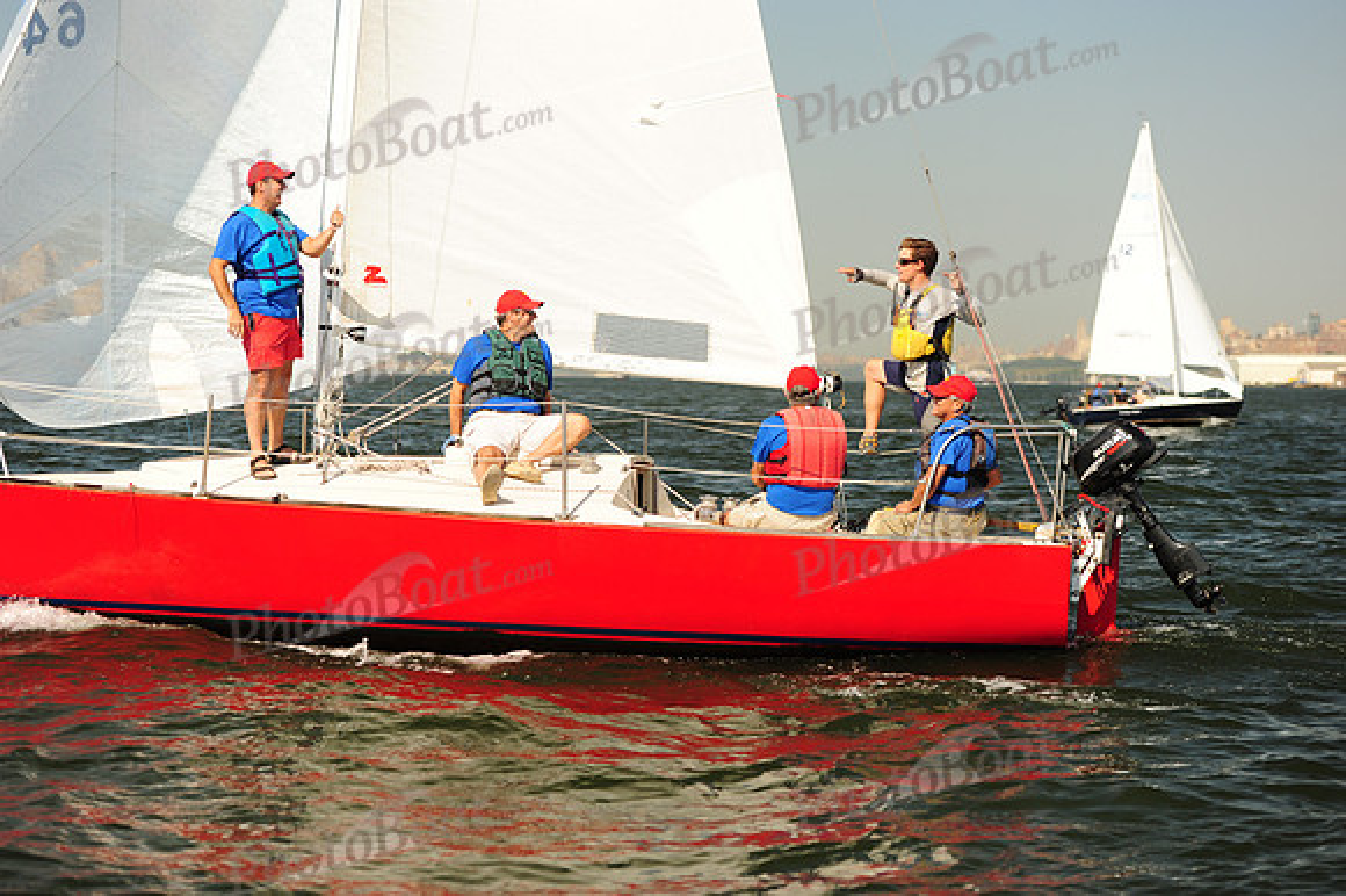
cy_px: 448
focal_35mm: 82
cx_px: 673
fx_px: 3064
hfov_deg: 24.8
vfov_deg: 16.6
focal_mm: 82
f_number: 4
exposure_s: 1/1250
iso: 320
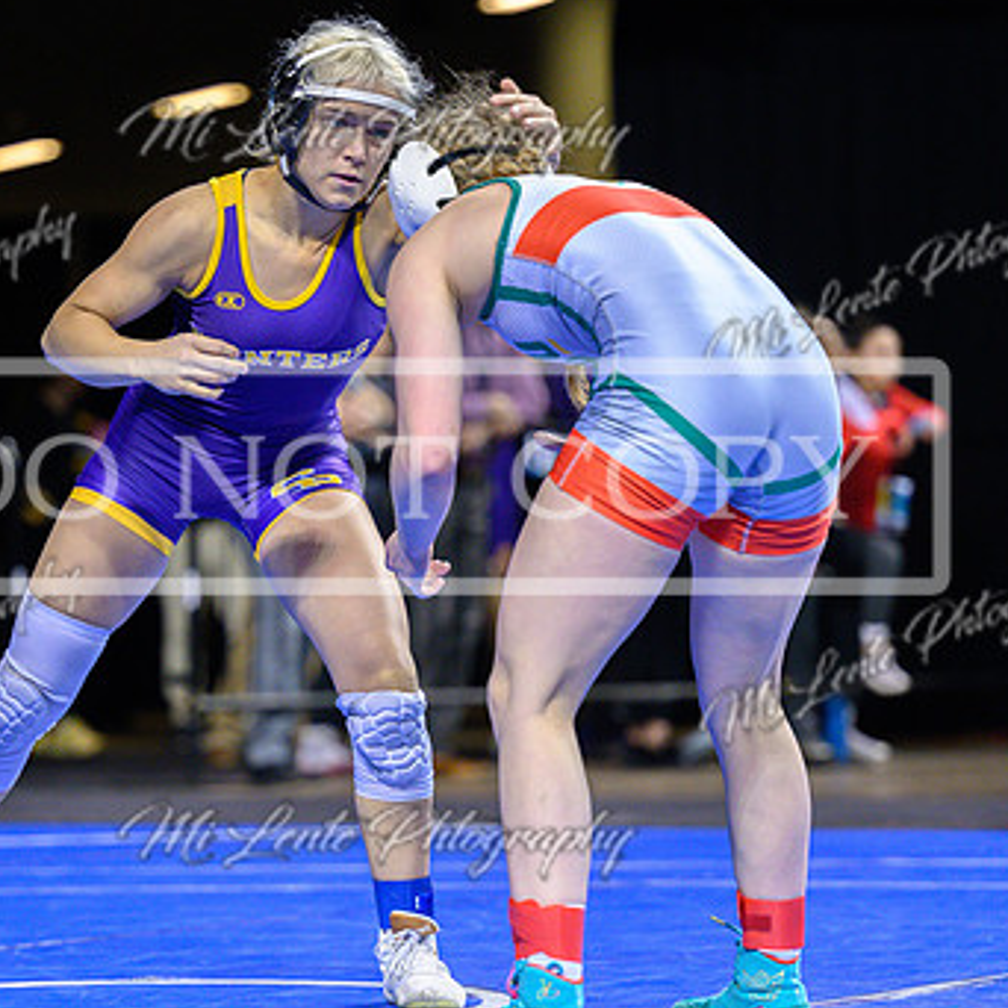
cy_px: 595
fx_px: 6490
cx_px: 277
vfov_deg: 8.9
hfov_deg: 8.9
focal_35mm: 197
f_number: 2.8
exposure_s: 1/800
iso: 2500
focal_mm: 120
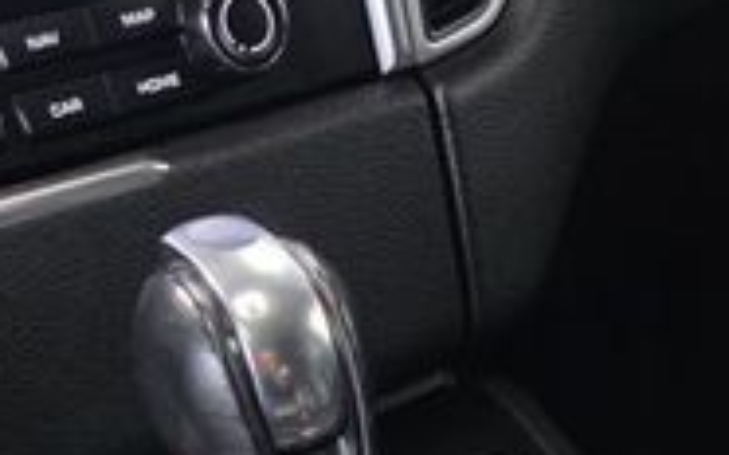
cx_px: 545
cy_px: 918
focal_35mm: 84
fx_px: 1668
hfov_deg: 24.4
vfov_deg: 13.3
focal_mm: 6.3
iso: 1600
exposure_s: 1/120
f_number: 1.7
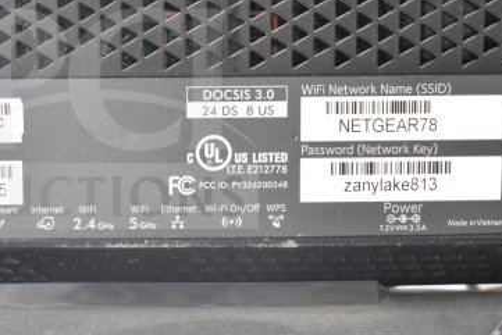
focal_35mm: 71
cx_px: 102
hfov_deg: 27.9
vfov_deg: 19.2
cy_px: 119
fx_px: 990
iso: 3600
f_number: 4.2
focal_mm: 28
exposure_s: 1/50
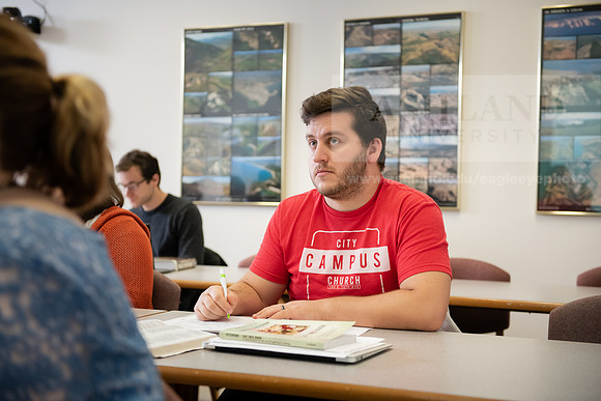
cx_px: 300
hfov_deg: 36.2
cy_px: 200
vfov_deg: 24.6
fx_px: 918
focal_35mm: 55
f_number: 3.2
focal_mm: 55
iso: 1250
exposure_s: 1/200
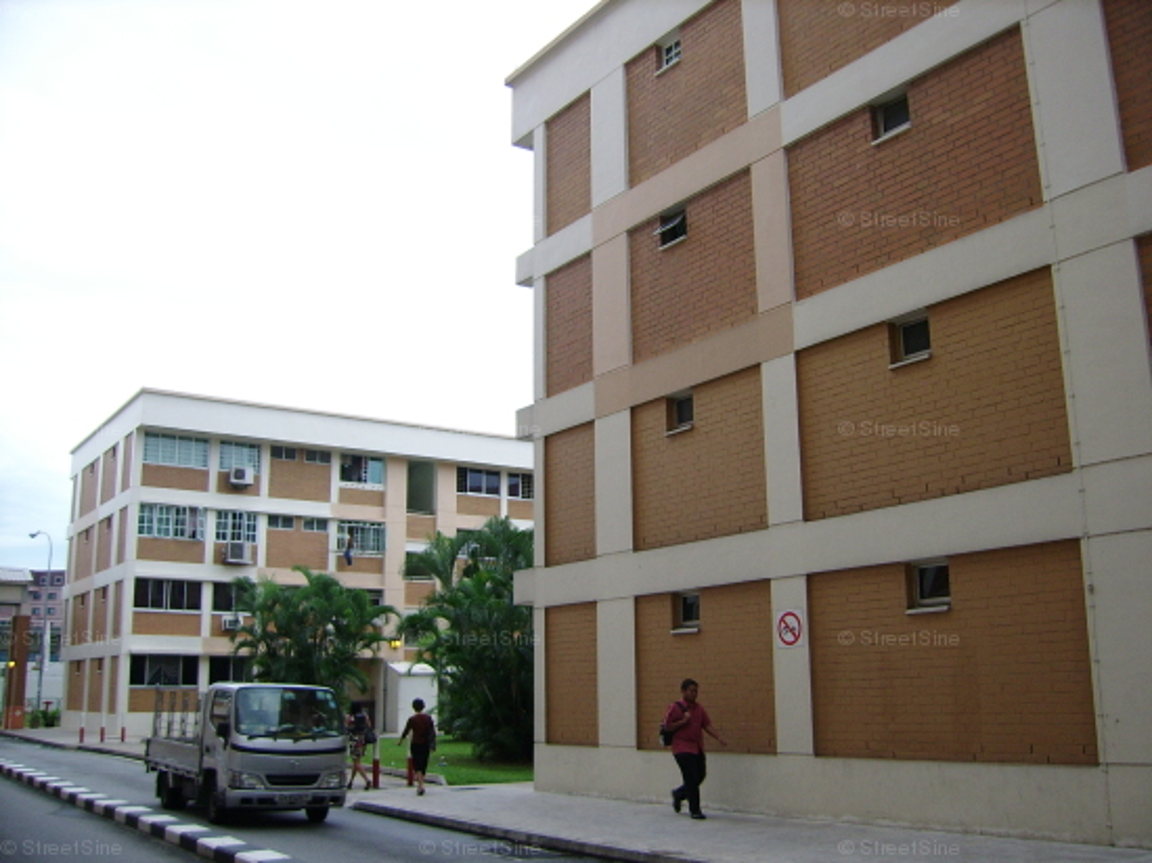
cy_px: 432
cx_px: 576
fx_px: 1164
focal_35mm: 35
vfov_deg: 40.7
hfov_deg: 52.6
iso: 100
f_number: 2.8
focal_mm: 5.95
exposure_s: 1/50
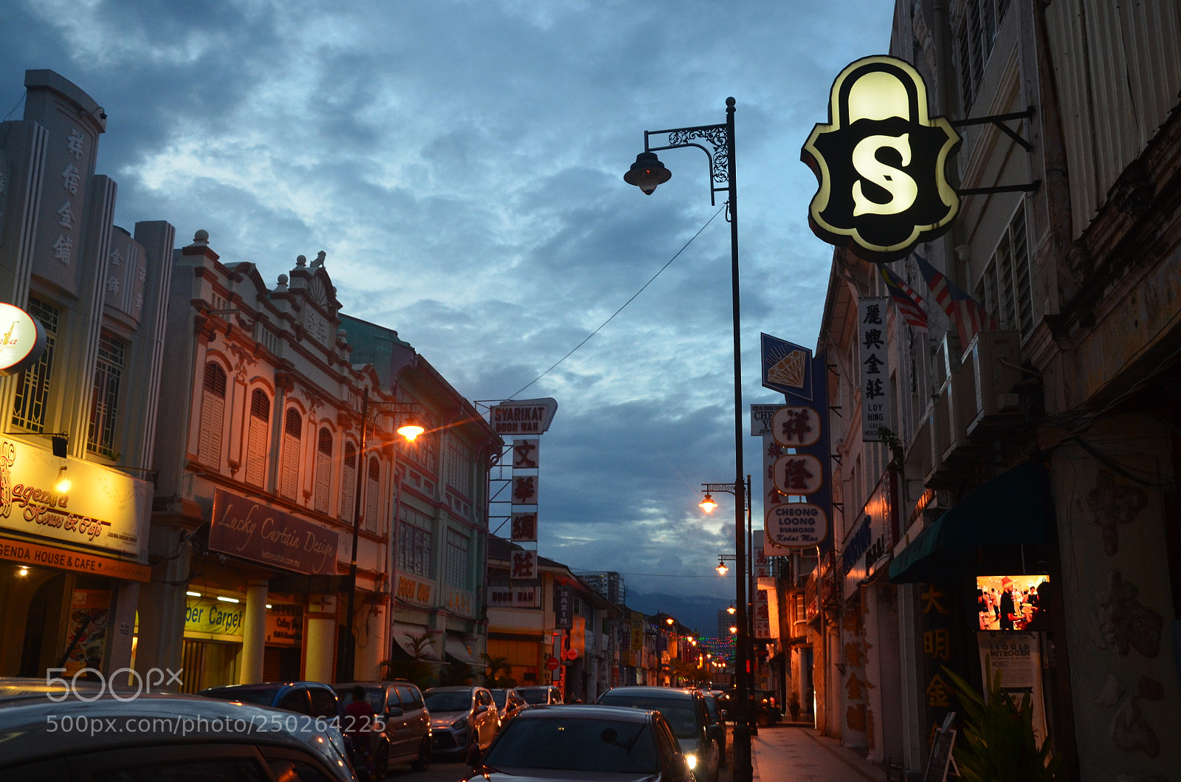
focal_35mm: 38
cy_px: 391
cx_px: 590
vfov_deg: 35.3
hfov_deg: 51.4
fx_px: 1227
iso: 800
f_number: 7.1
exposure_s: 1/25
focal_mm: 25
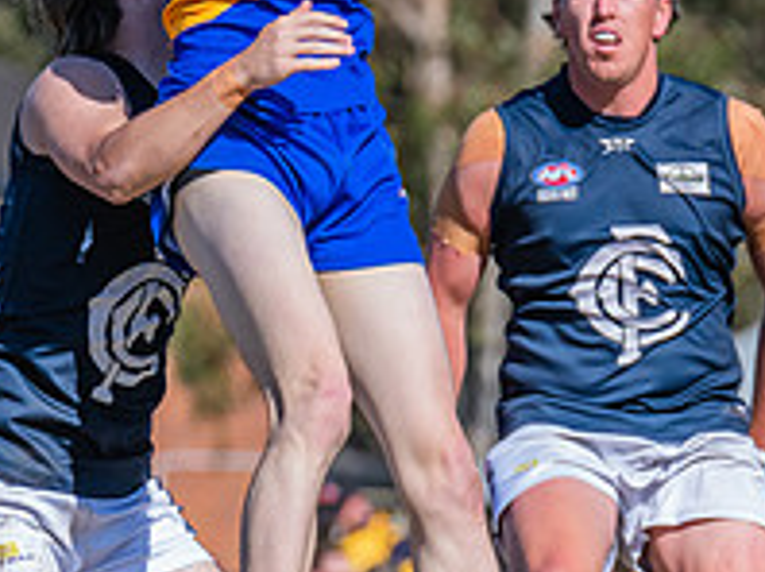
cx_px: 258
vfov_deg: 1.4
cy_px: 271
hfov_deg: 1.8
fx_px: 23993
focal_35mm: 1087
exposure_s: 1/2000
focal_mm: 330
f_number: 9
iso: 800
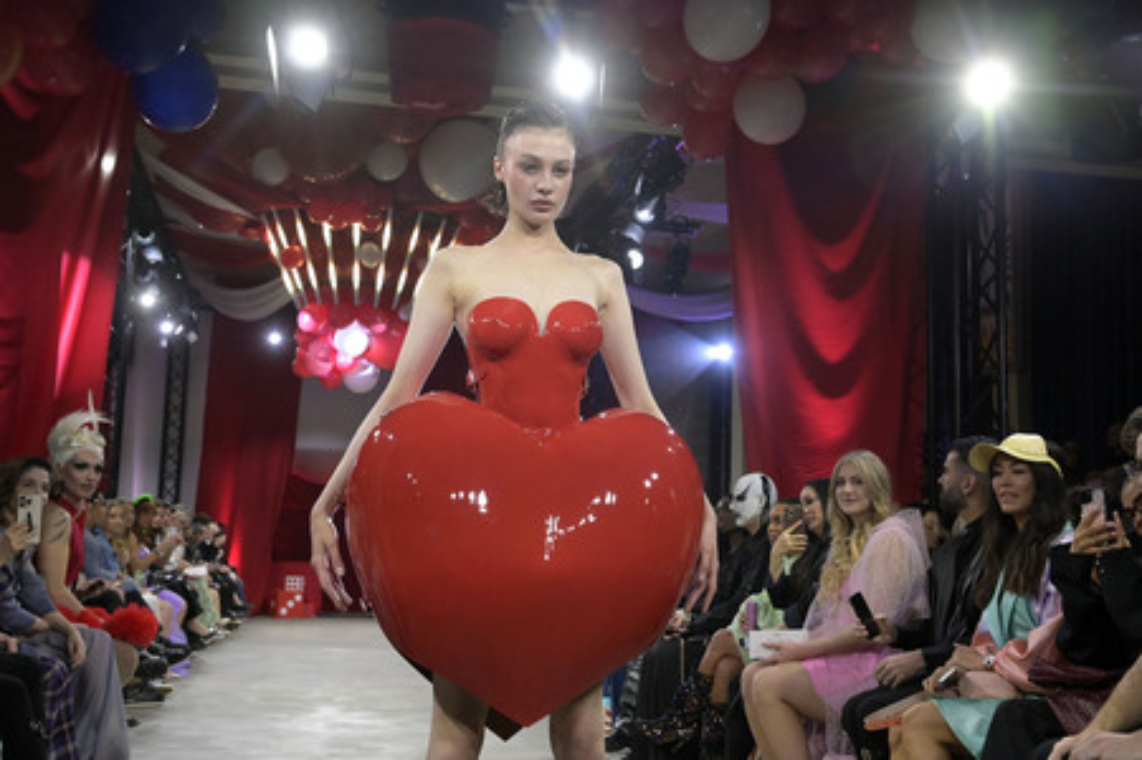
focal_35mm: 42
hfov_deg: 46.4
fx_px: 1331
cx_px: 571
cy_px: 380
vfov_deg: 31.8
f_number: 5
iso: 8000
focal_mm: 42
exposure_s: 1/1000
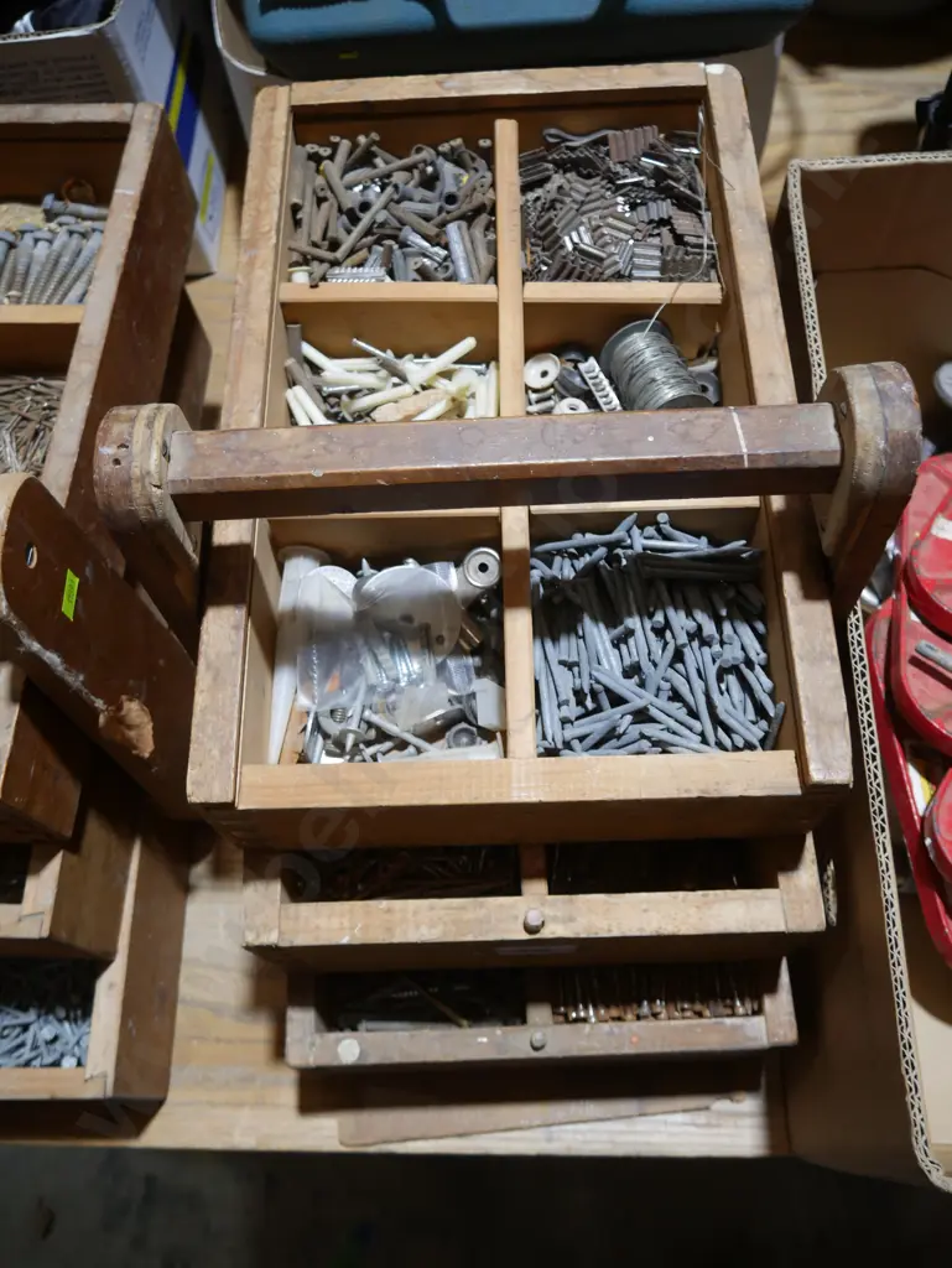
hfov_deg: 46.8
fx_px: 1099
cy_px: 634
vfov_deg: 59.9
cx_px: 476
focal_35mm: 30
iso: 320
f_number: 3.6
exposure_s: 1/60
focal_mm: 15
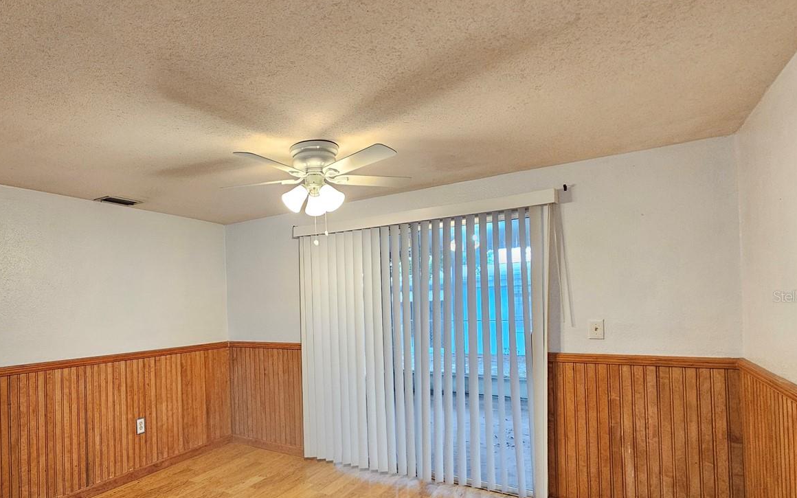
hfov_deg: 85.9
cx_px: 289
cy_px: 296
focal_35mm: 19
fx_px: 413
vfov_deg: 61.7
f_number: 2.2
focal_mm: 2.2
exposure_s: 1/40
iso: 400
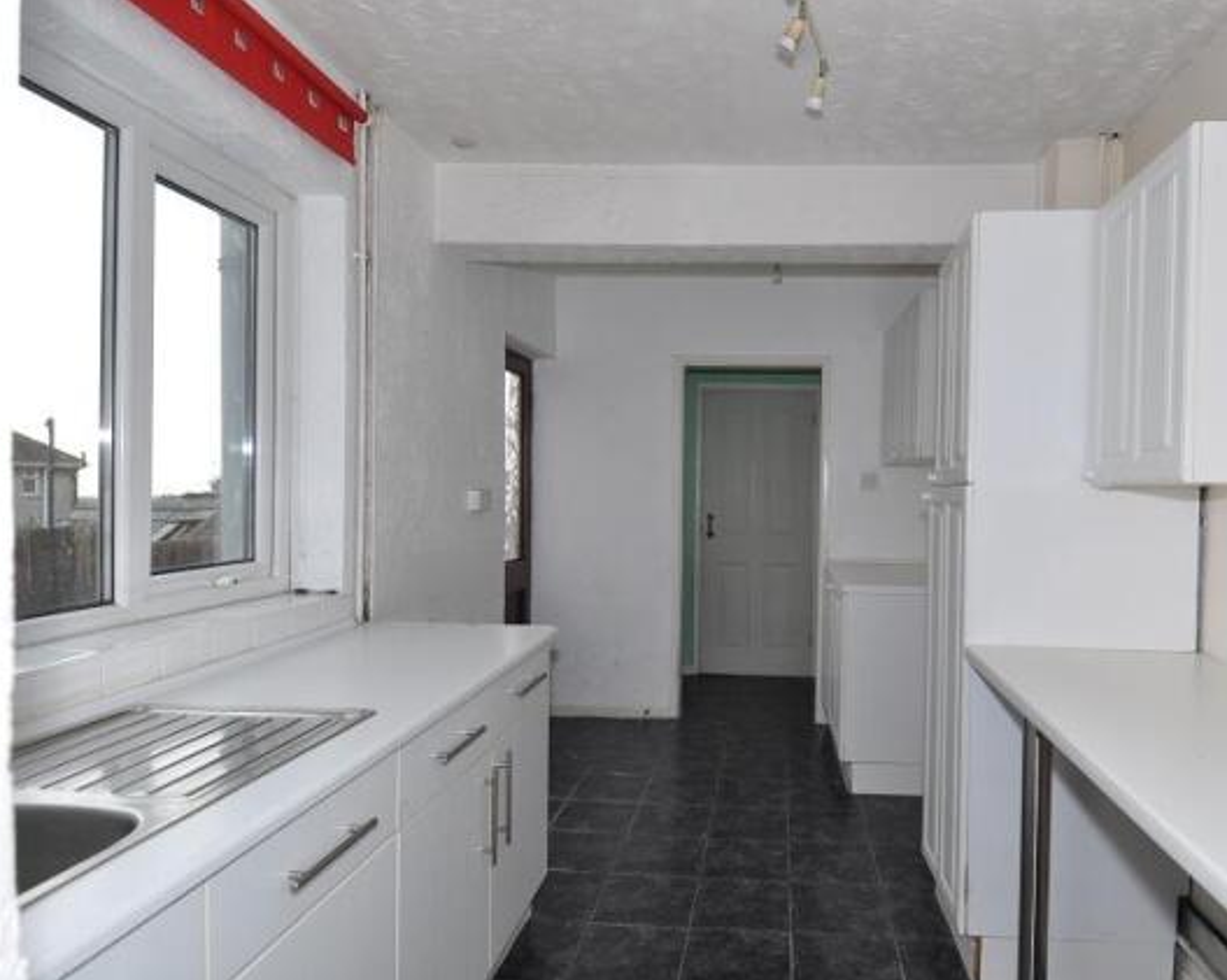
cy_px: 502
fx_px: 762
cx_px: 726
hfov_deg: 76.9
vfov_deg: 65.5
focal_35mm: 21
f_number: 6.3
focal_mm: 12
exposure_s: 1/160
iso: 200
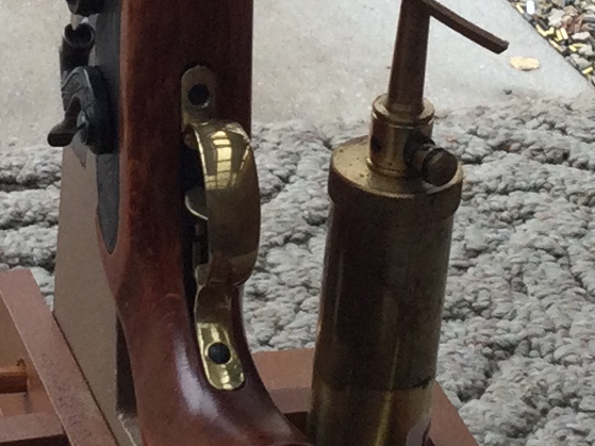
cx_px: 89
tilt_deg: -27.0
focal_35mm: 181
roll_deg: -3.5
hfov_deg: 10.9
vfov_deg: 8.1
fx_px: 3110
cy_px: -63
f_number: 2.4
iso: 25
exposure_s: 1/240
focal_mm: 3.3
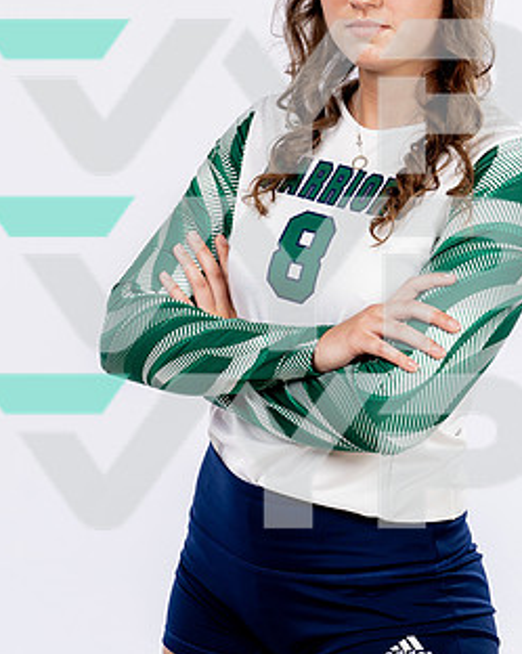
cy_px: 259
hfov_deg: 10.5
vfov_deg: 13.1
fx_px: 2843
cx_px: 359
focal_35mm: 147
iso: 160
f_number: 6.3
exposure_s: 1/250
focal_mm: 70
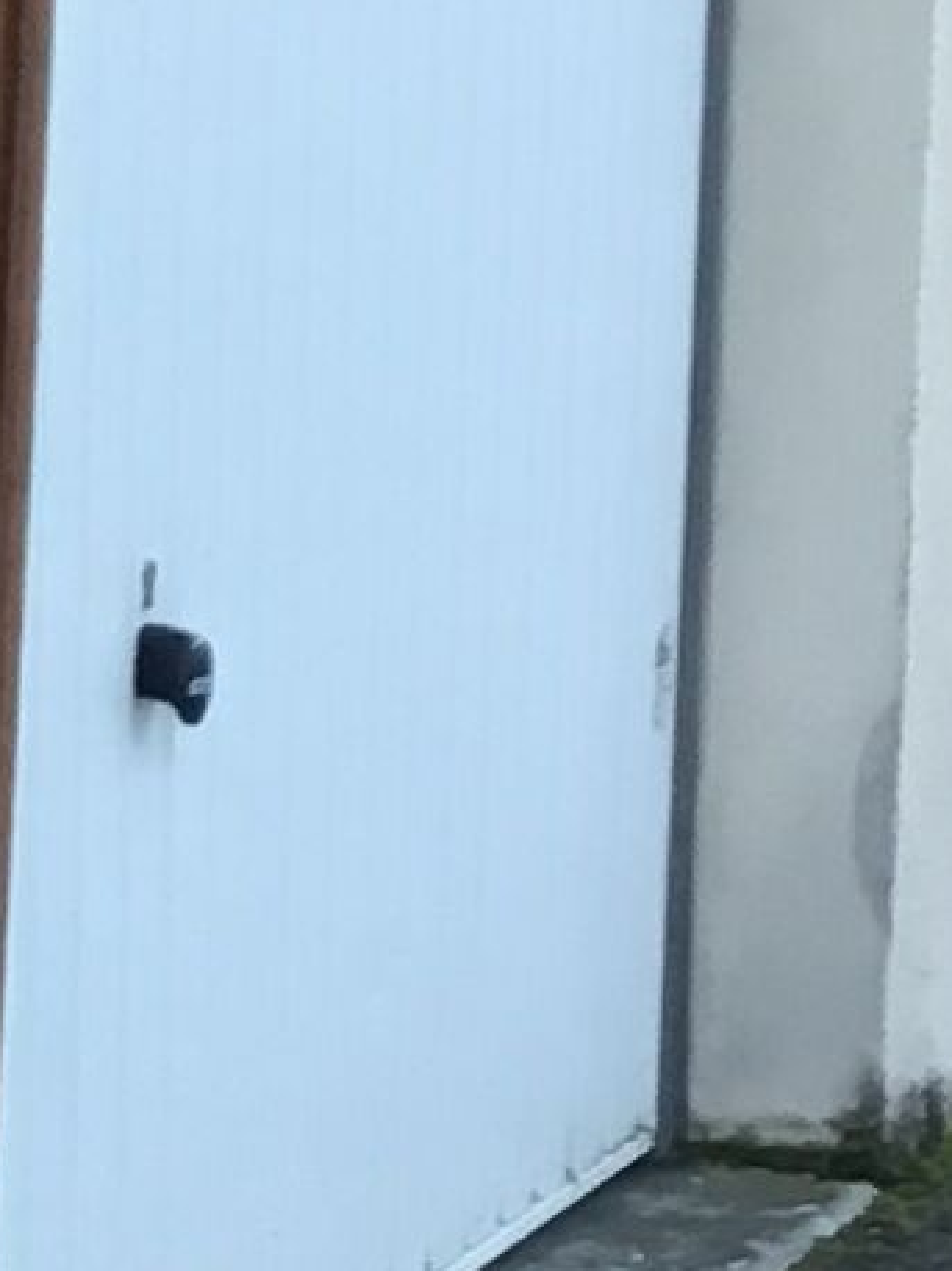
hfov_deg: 6.1
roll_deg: +2.4
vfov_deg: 8.9
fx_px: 8111
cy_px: 1010
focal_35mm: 221
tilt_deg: -13.5
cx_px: -2098
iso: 32
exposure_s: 1/33
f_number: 2.4
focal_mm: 3.3
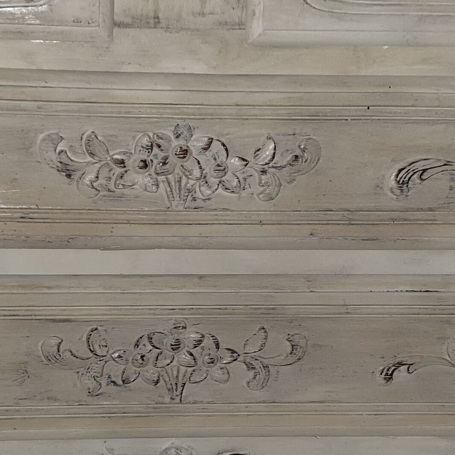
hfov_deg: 19.9
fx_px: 1294
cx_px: 157
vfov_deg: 19.9
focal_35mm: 87
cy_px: 317
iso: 50
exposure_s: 1/50
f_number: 1.5
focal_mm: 4.3
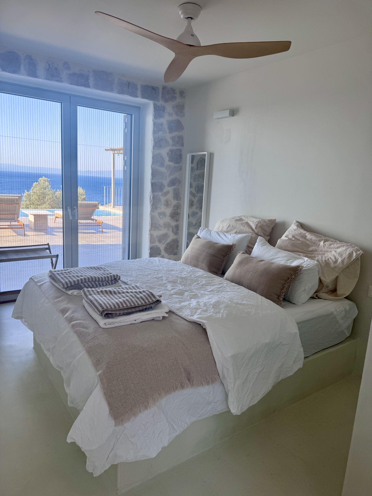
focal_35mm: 24
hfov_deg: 56.8
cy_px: 248
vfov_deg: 71.6
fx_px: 344
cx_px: 186
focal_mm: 6.76
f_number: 1.78
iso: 80
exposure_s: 1/167
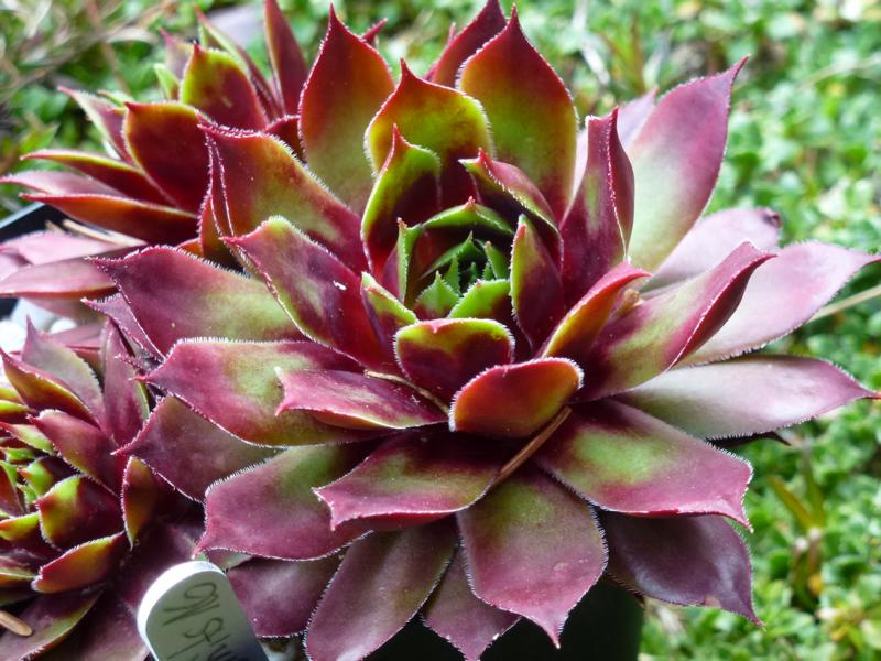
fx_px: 2265
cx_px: 440
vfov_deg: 16.6
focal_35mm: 89
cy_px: 330
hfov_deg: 22.0
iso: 200
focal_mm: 16
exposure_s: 1/80
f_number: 4.9
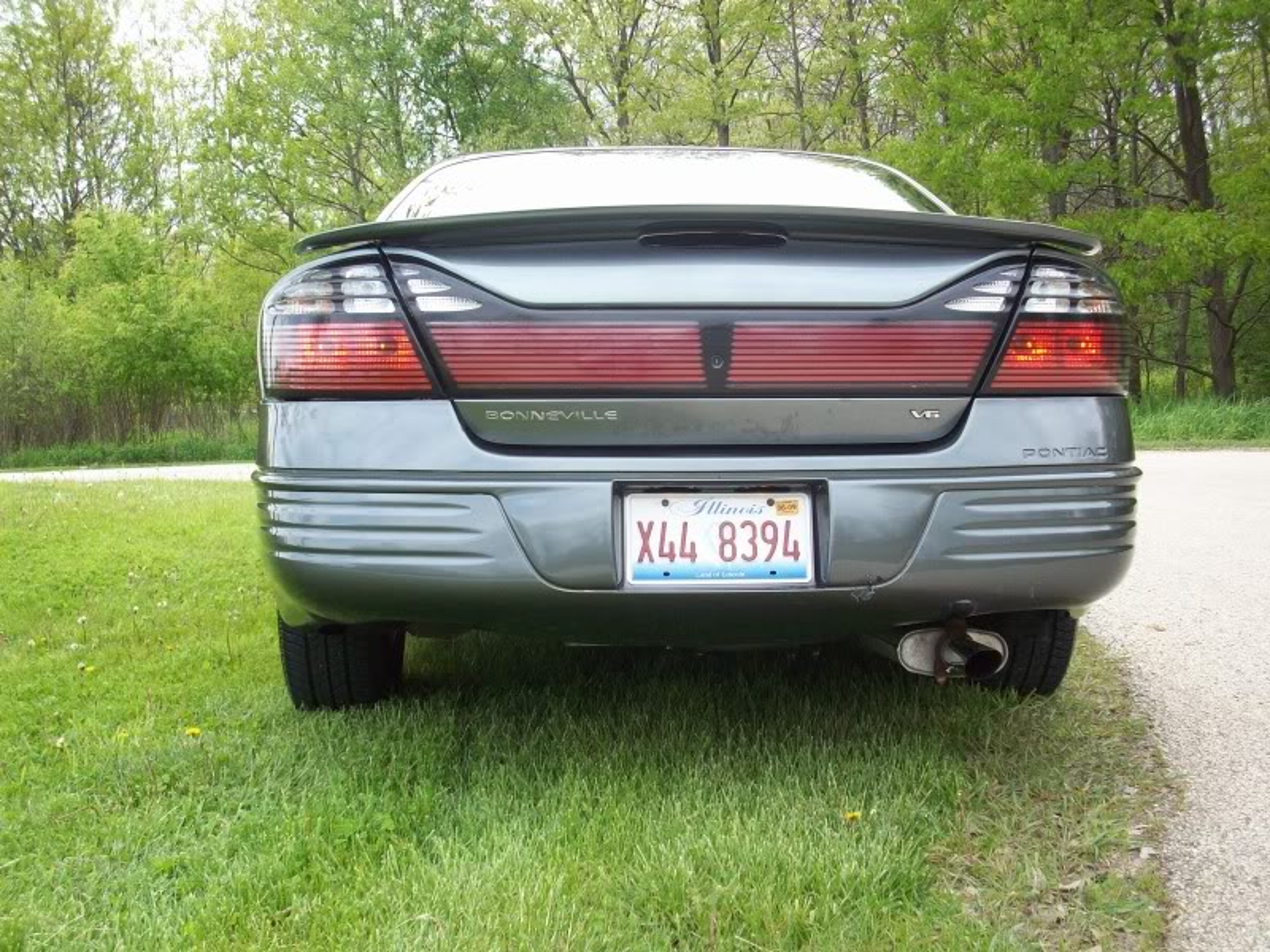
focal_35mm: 46
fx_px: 1688
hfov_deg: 41.2
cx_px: 635
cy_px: 476
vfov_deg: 31.5
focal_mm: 7.6
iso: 80
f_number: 3.1
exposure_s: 1/250
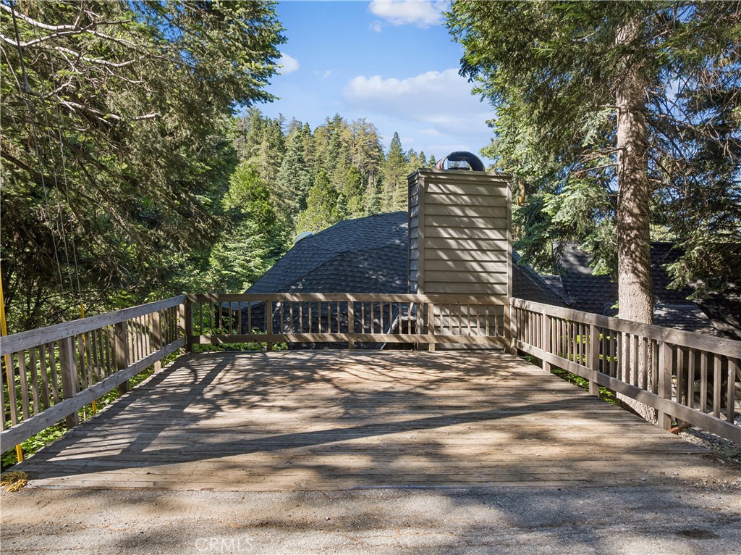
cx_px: 370
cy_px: 278
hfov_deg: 71.6
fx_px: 513
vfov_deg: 56.7
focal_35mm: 24
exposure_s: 1/15
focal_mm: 12.3
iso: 100
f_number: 2.8
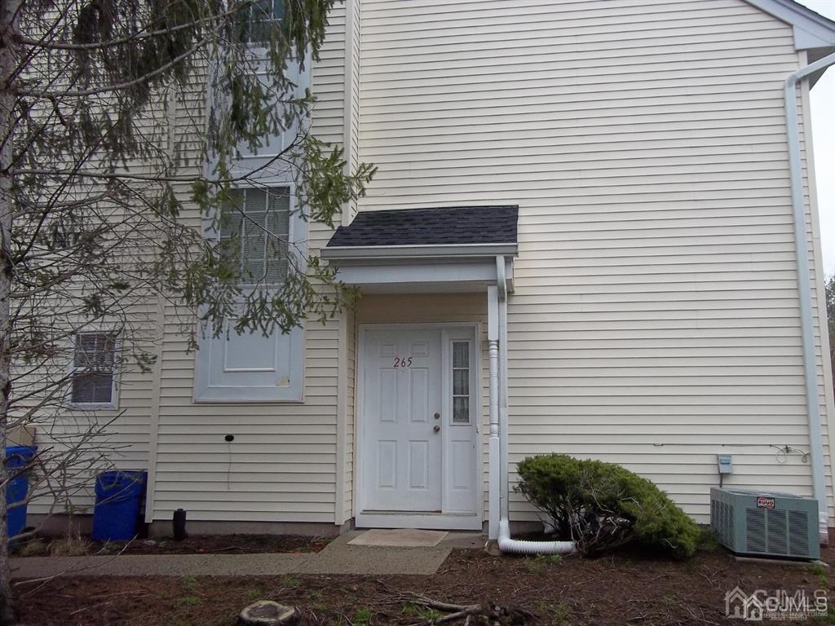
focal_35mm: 32
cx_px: 418
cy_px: 313
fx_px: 772
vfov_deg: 44.2
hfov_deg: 56.8
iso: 80
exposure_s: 1/320
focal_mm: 5.7
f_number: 2.9
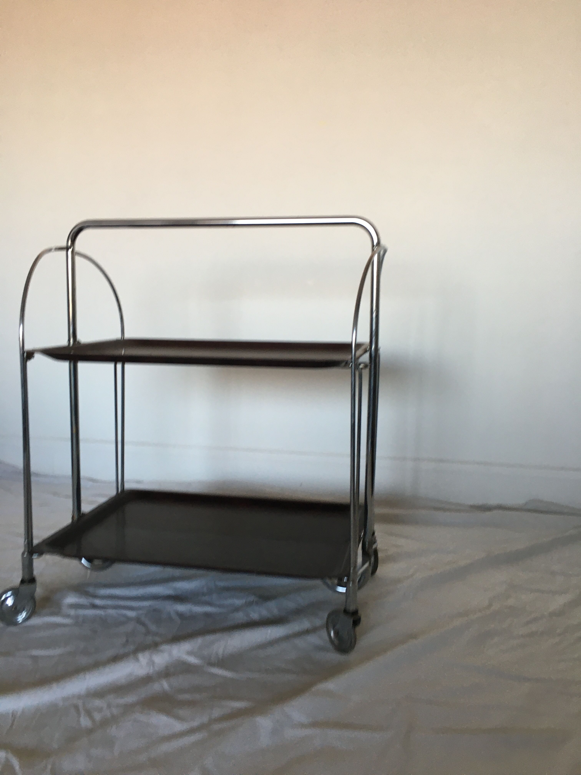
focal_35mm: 29
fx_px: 649
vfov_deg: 61.7
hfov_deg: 48.2
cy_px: 388
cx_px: 290
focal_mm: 4.15
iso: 64
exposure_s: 1/33
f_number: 2.2
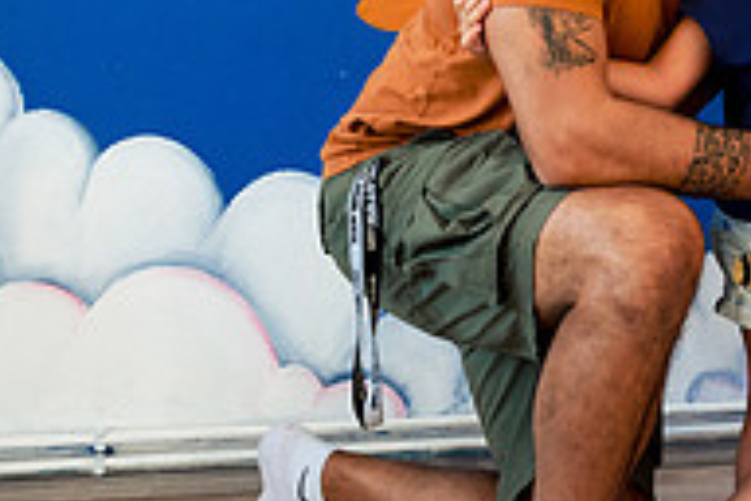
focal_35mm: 75
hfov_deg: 24.8
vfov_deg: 18.1
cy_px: 121
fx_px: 1564
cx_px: 861
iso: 1600
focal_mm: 24
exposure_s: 1/160
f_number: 4.5
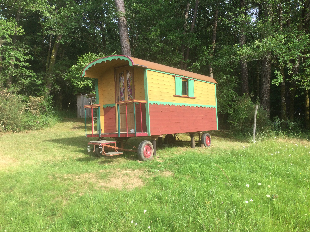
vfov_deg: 45.4
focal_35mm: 31
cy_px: 116
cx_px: 155
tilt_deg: +3.8
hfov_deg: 58.4
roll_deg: -0.1
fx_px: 278
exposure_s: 1/306
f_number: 2.4
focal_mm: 3.3
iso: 25
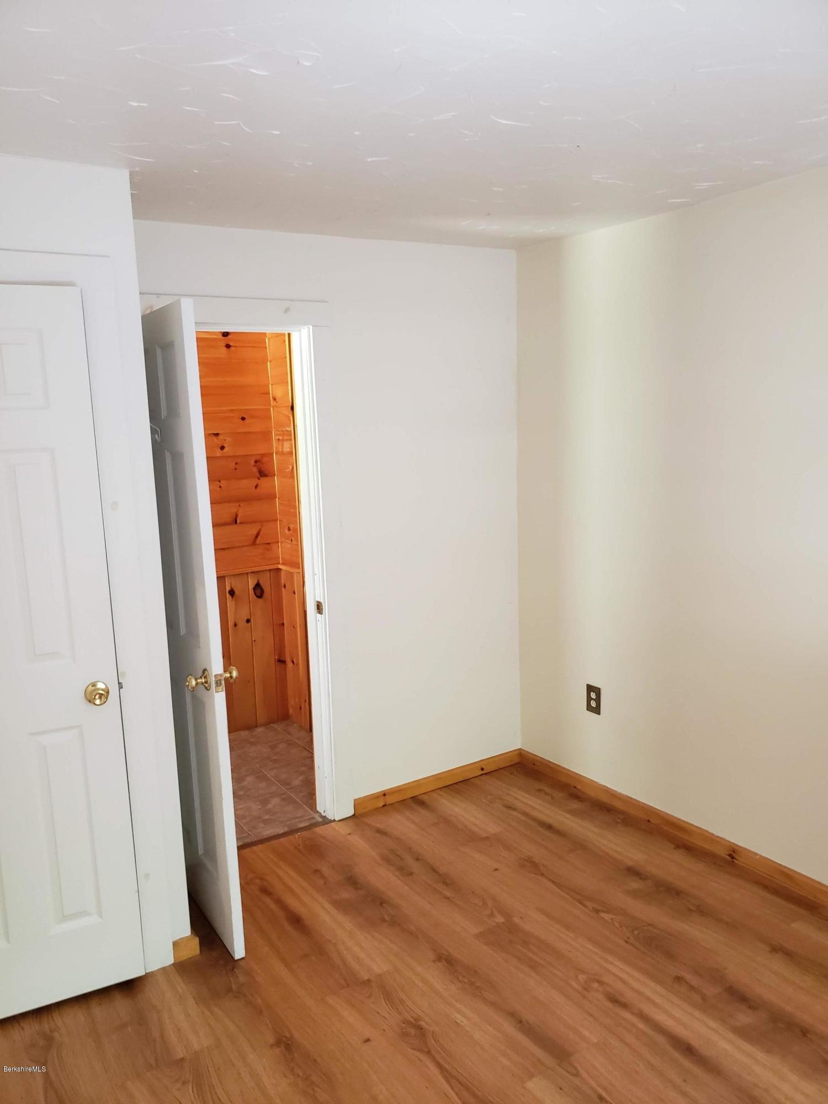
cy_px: 552
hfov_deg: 53.1
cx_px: 414
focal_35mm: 26
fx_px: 829
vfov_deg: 67.3
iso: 250
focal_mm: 4.3
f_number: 1.5
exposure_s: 1/33
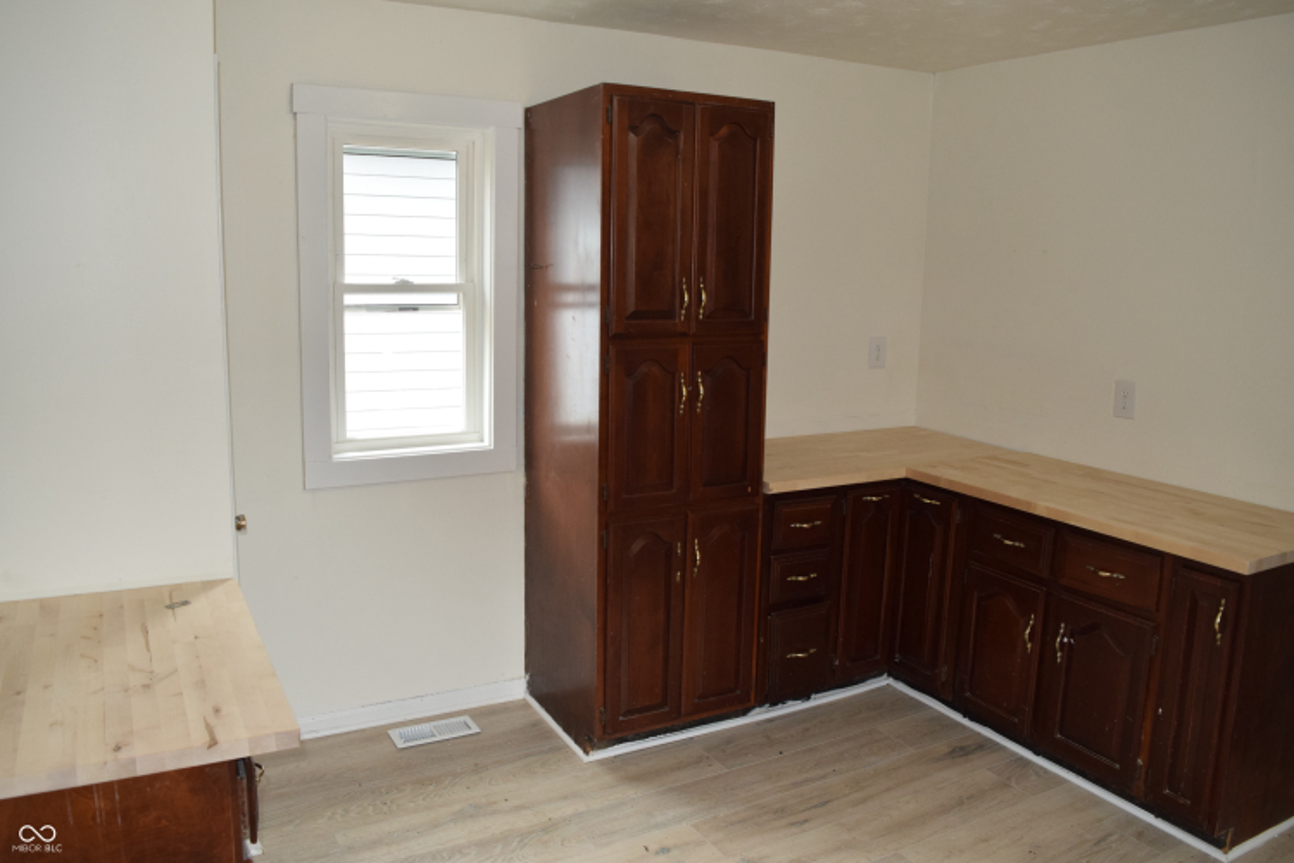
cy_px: 432
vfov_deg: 47.9
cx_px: 647
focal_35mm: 27
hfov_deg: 67.4
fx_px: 970
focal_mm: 18
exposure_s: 1/125
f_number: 5.6
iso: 800
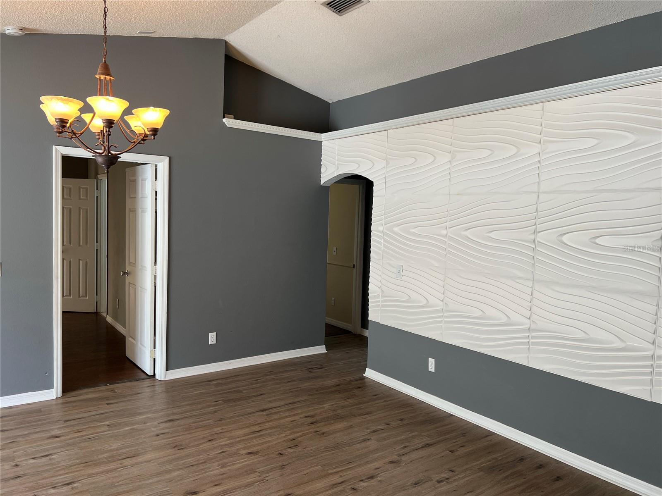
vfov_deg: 53.1
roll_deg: -1.9
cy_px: 248
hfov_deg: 67.3
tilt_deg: -3.8
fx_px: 497
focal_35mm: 26
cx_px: 331
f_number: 1.5
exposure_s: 1/120
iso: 64
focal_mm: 5.7
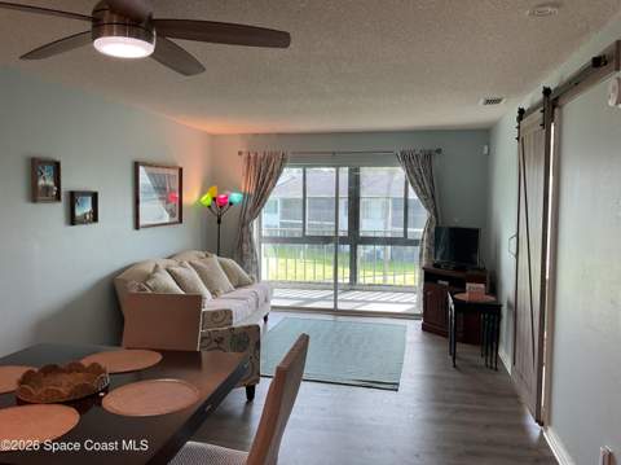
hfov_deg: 61.7
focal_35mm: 29
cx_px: 310
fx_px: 520
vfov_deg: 48.2
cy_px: 232
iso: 40
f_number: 1.8
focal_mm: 3
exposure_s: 1/120
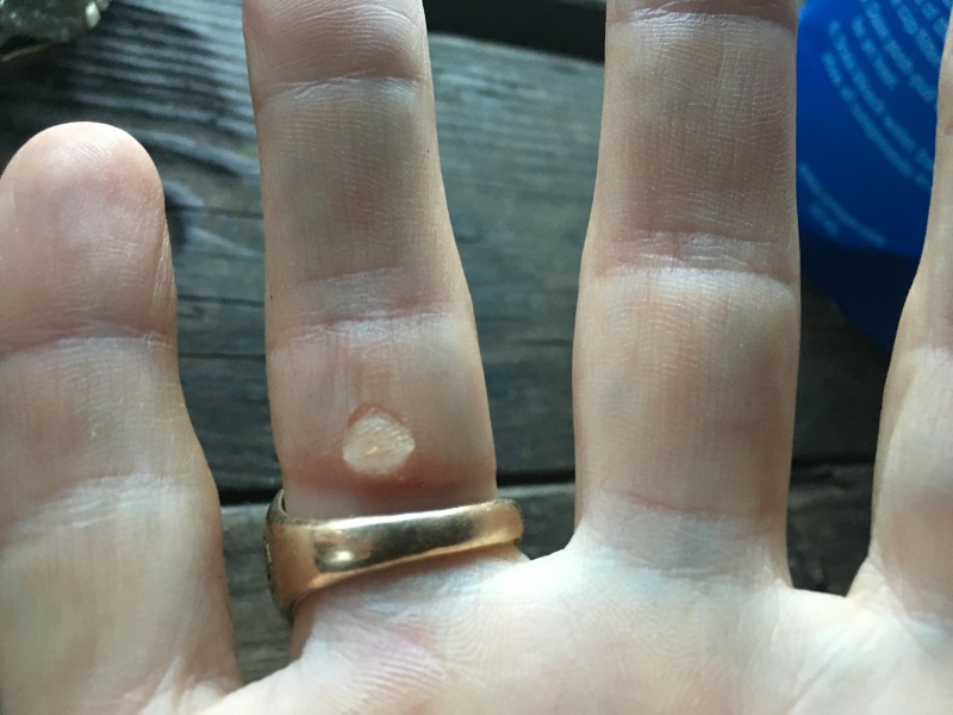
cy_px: 358
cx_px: 476
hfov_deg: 61.7
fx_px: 798
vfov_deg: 48.2
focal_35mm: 29
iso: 200
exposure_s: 1/30
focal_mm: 4.15
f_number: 2.2
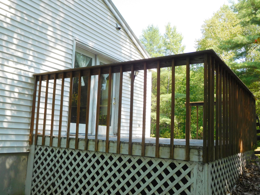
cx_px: 130
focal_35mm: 32
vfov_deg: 44.2
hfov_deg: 56.8
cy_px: 98
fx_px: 240
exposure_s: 1/250
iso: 125
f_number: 3.6
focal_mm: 5.7
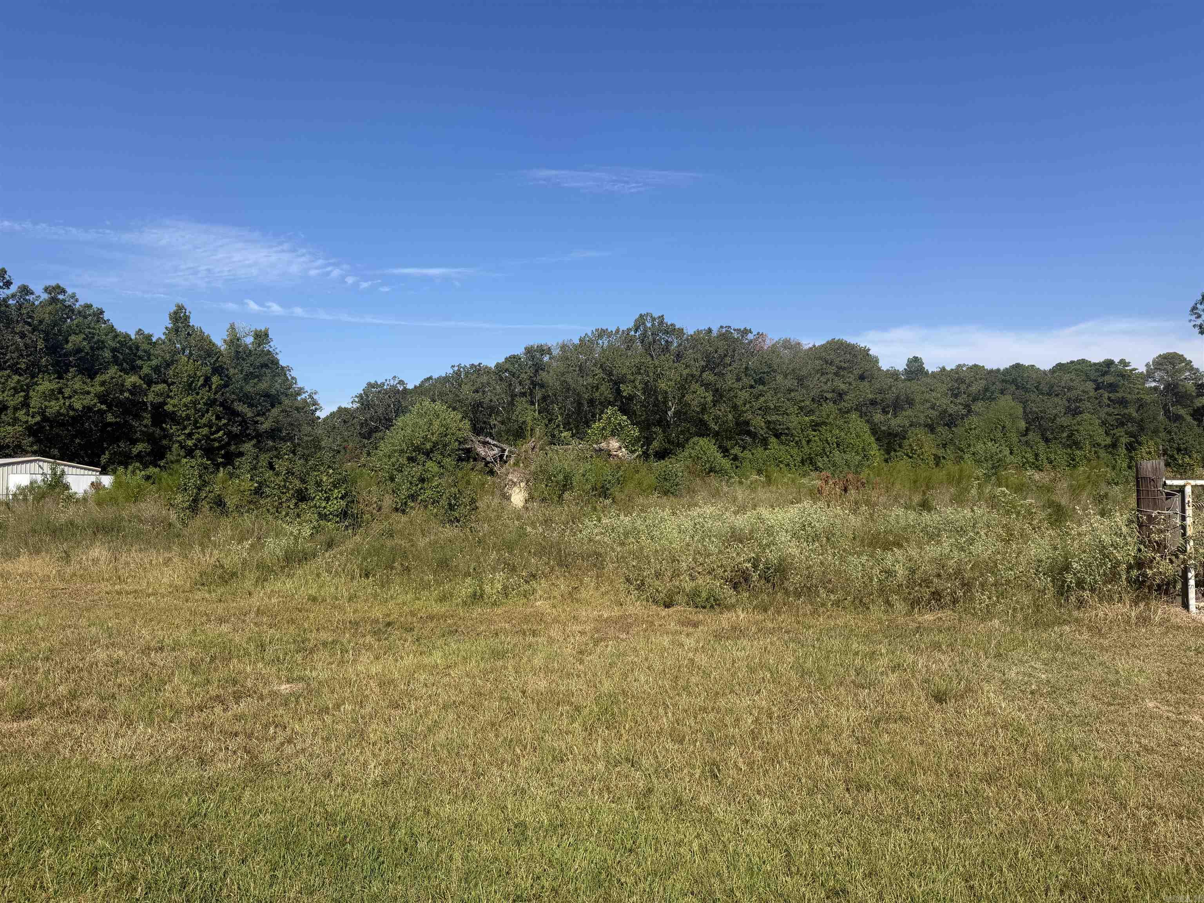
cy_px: 452
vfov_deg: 56.8
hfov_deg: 71.6
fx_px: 835
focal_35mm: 24
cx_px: 602
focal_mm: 6.76
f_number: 1.78
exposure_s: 1/4975
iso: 80
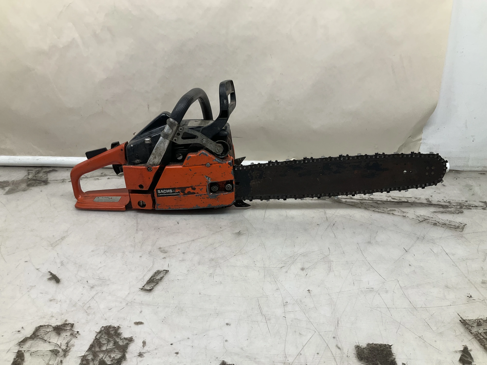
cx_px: 244
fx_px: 408
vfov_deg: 48.2
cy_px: 182
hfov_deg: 61.7
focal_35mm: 29
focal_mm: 3
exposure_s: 1/120
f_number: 1.8
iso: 40
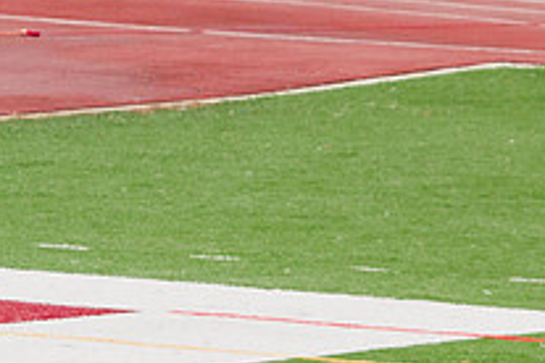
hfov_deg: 2.8
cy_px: 308
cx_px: 722
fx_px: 11323
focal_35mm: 748
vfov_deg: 1.8
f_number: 5.6
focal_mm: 200
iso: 640
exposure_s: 1/1600
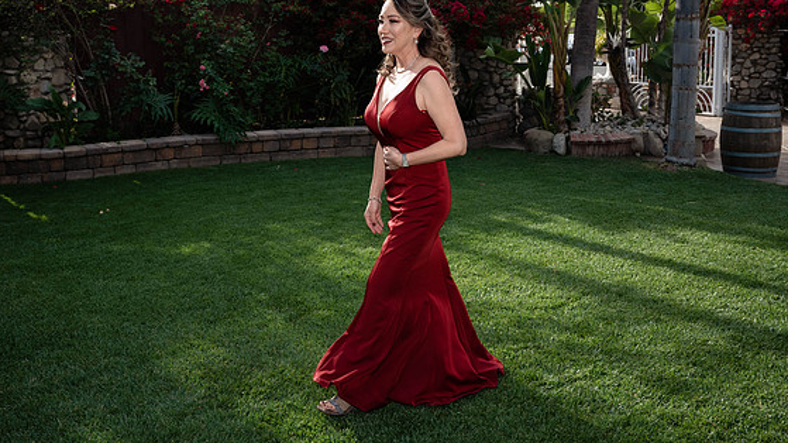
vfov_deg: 30.9
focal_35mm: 38
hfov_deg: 52.8
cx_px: 395
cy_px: 144
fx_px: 794
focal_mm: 30
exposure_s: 1/200
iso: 100
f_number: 5
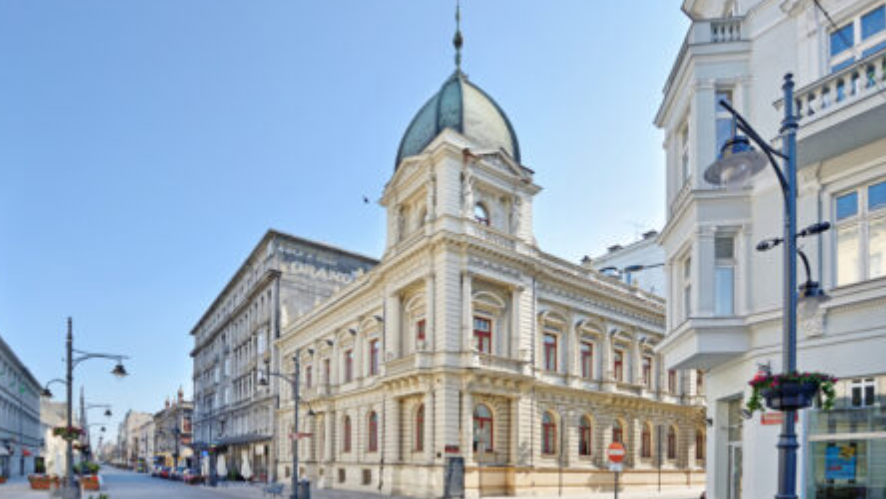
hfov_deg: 95.9
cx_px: 441
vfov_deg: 64.0
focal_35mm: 17
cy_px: 246
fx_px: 399
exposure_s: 1/250
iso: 100
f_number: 6.3
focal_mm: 16
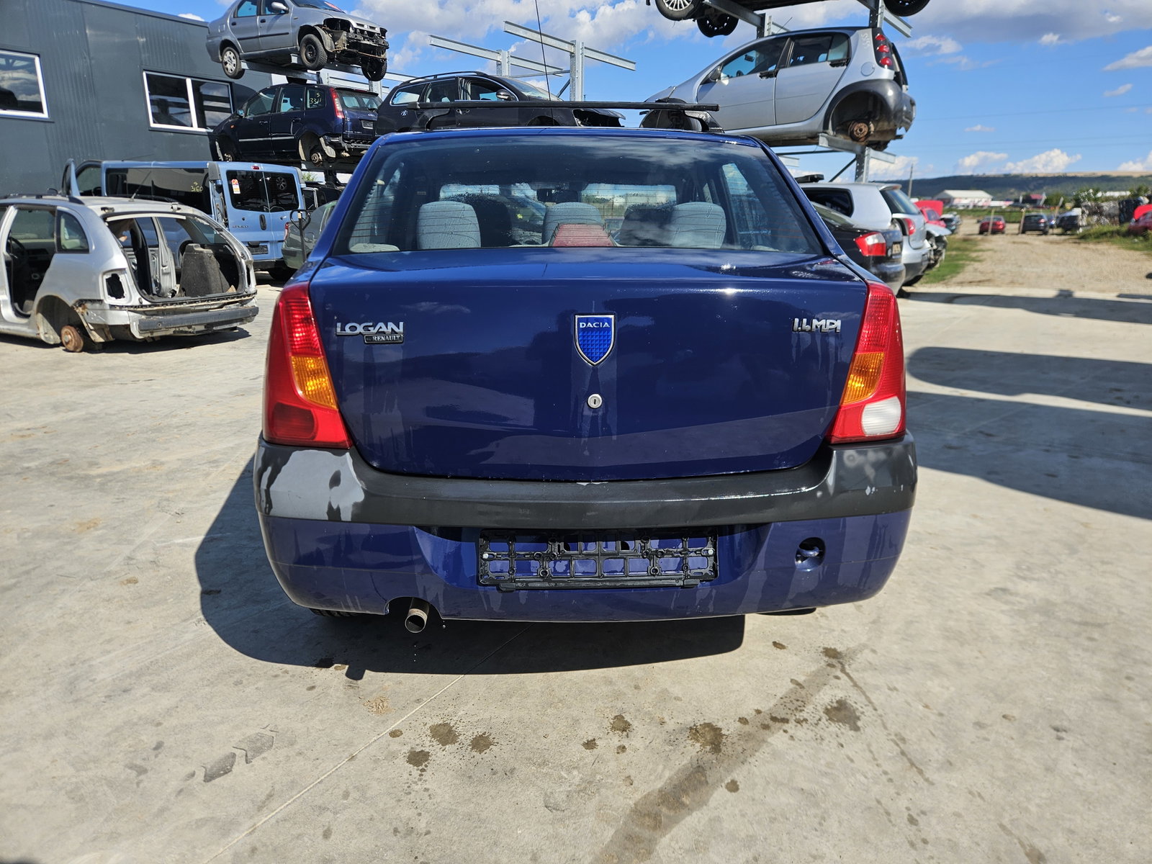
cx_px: 576
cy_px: 432
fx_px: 765
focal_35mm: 23
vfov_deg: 58.9
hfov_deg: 73.9
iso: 25
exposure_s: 1/1632
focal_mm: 5.4
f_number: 1.8
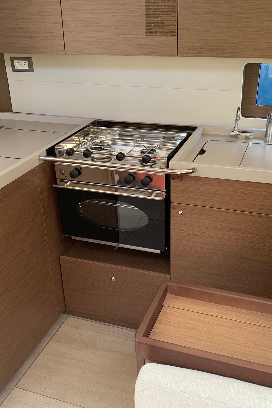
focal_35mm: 37
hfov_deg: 35.9
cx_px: 143
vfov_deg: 51.9
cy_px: 209
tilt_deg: -25.0
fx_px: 419
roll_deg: +0.8
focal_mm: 4.25
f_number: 1.8
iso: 100
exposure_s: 1/60
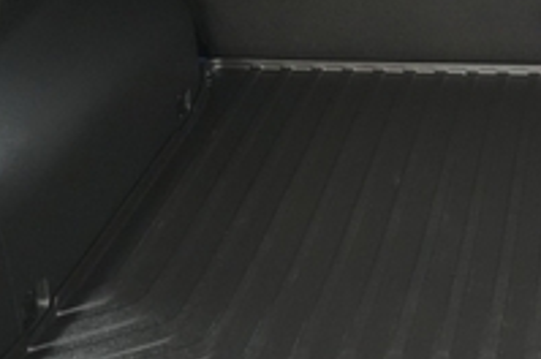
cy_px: 112
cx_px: 584
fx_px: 1305
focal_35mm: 87
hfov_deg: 22.2
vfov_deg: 15.6
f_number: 2.8
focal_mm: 27
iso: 6400
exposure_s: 1/160
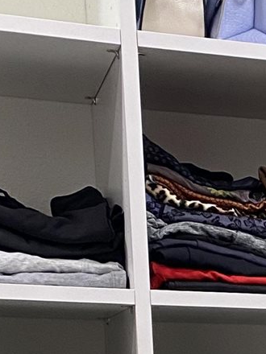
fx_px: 1393
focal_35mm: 136
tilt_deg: -10.4
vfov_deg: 12.8
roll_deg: -0.1
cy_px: 685
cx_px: 598
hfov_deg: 9.8
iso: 80
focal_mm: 4.25
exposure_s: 1/60
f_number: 1.8
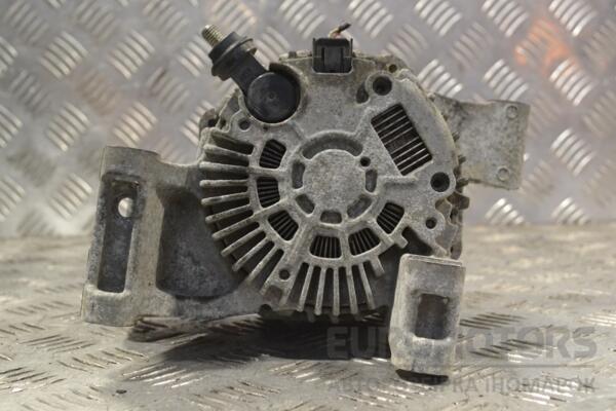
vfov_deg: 25.1
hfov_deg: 36.9
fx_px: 924
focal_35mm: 54
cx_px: 308
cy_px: 206
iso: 3200
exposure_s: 1/200
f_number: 7.1
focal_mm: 36
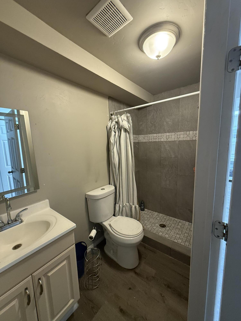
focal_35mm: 14
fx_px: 130
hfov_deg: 85.7
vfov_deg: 102.1
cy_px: 160
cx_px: 120
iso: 500
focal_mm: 2.22
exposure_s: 1/60
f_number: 2.2
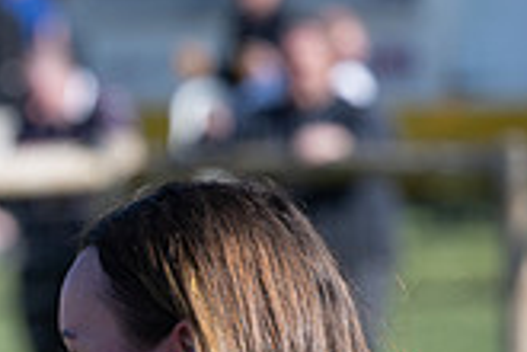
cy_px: 482
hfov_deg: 4.7
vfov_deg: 3.1
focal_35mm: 439
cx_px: -313
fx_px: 6426
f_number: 4
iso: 200
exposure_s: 1/1600
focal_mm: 125
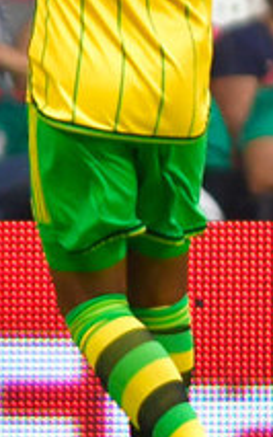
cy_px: 127
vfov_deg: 1.2
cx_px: -417
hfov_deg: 0.8
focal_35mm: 1720
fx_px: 20489
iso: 1000
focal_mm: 300
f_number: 2.8
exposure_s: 1/1250
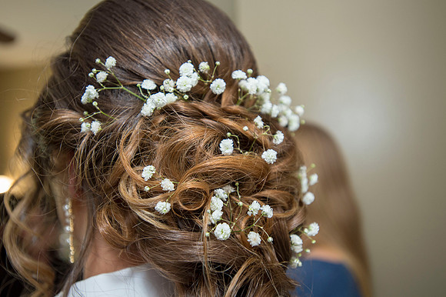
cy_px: 148
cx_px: 223
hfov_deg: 58.7
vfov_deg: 41.1
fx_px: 396
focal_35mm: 32
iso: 1250
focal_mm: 32
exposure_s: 1/320
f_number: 4
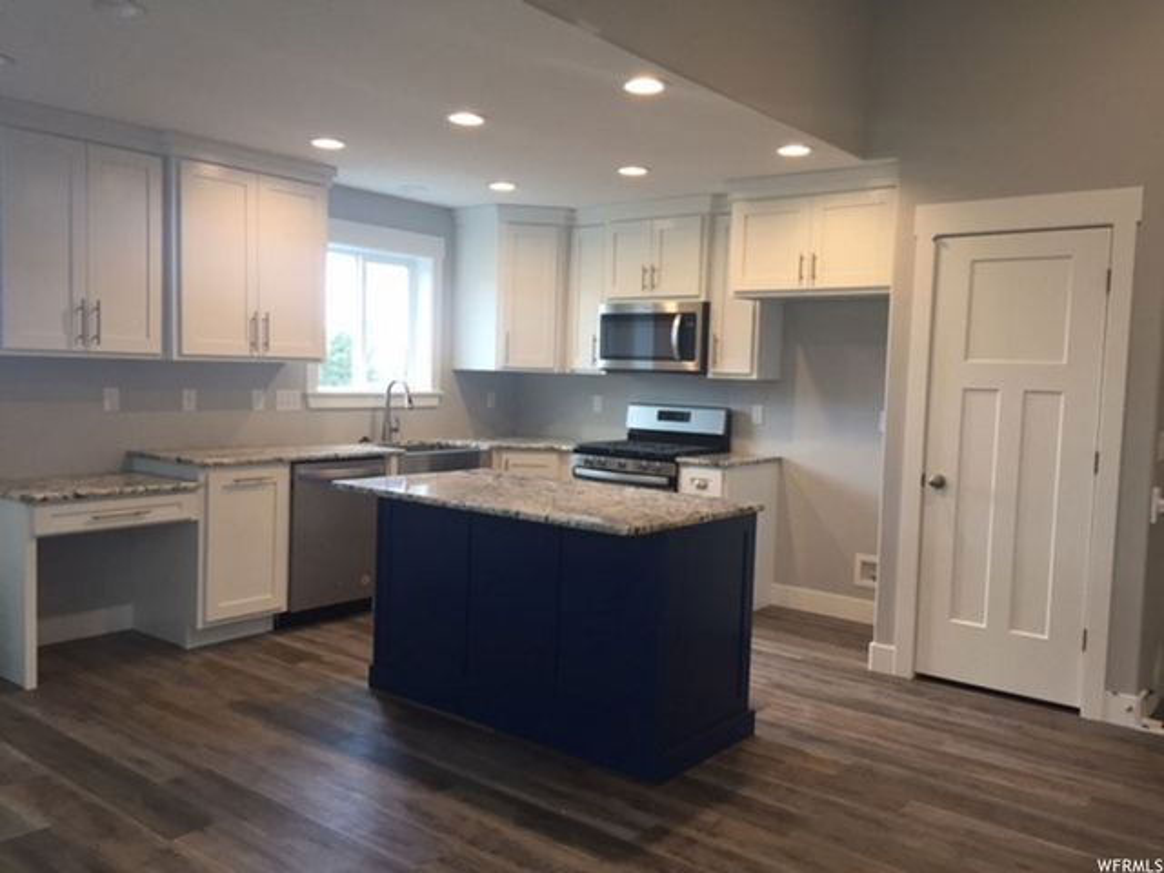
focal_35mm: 29
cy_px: 436
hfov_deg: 61.7
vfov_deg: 48.2
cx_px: 582
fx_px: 975
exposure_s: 1/30
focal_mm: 4.15
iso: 32
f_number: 2.2
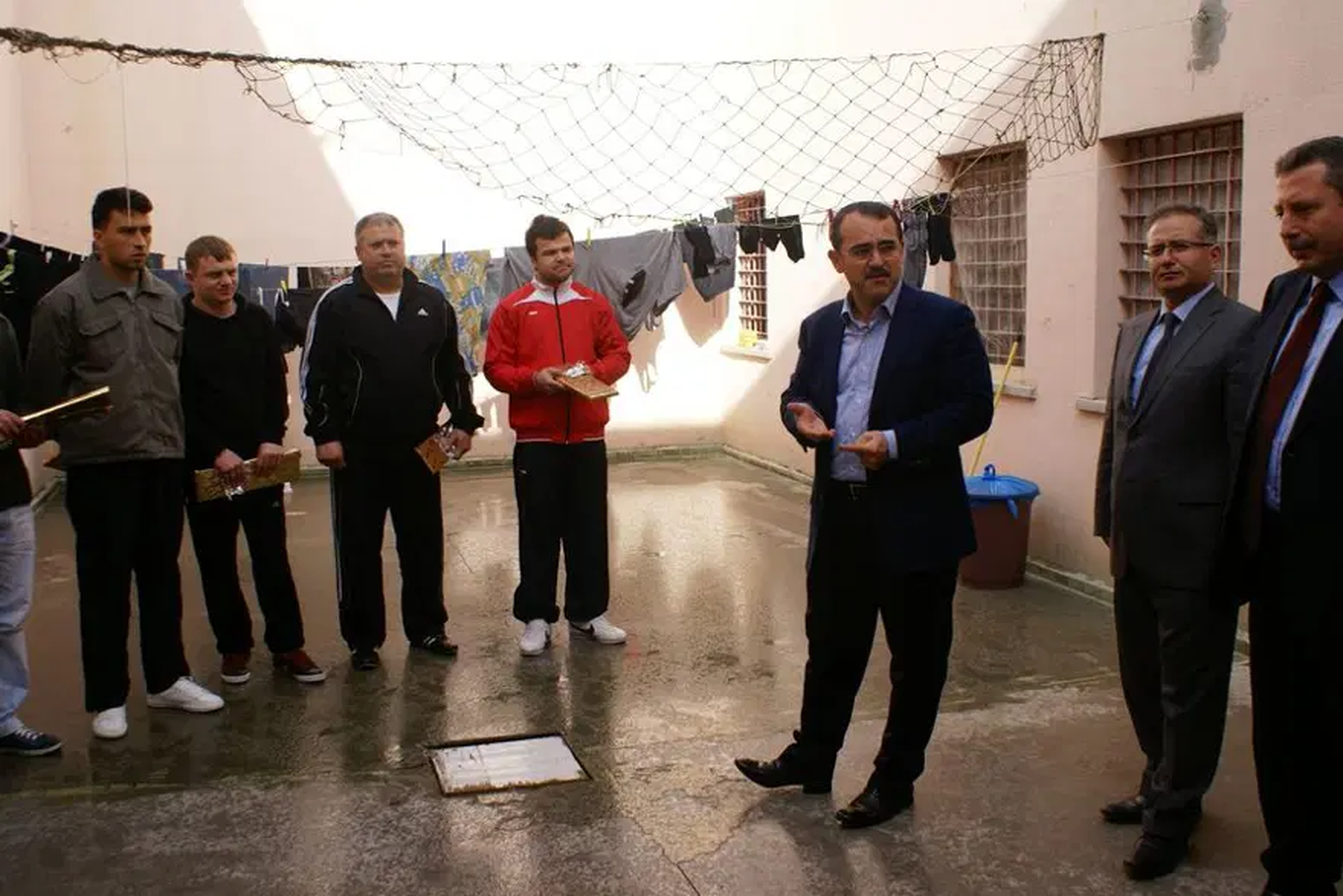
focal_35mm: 33
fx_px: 1231
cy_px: 448
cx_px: 672
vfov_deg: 40.0
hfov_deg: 57.2
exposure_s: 1/250
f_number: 6.3
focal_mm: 22
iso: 100
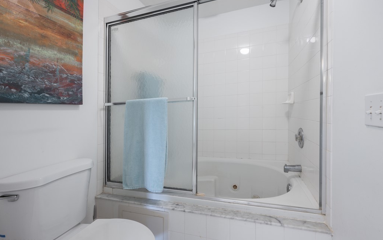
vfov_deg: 74.8
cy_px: 115
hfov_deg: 101.4
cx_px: 200
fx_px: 157
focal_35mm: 15
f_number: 11
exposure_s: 1/1.67
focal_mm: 14
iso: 160
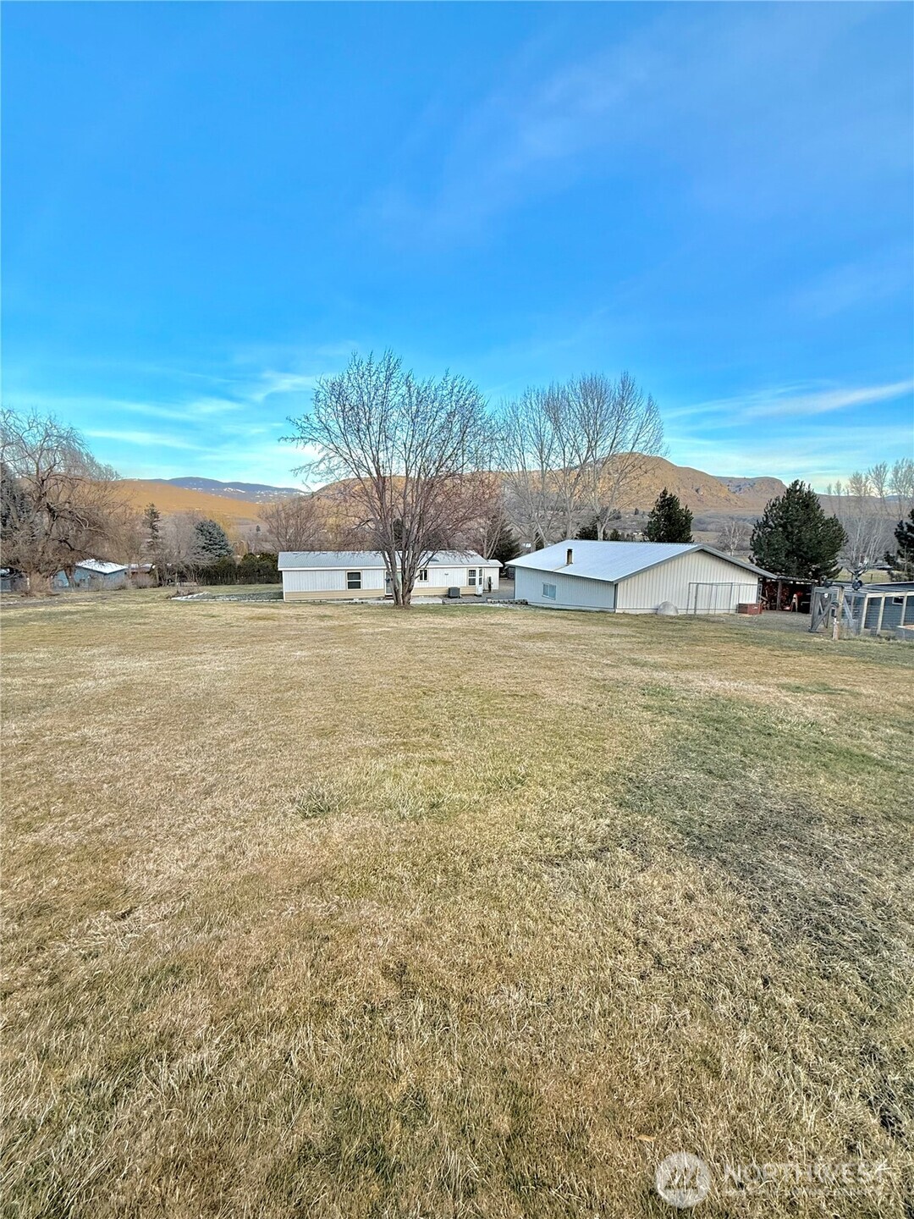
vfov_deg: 102.1
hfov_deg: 85.7
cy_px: 610
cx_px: 457
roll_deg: -0.9
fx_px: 493
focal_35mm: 14
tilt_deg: -7.4
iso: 50
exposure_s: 1/329
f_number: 2.2
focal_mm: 2.22
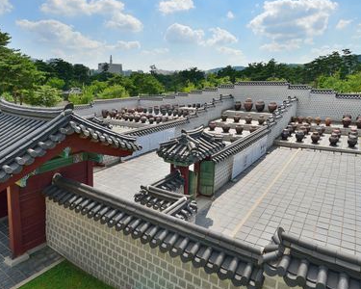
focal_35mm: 22
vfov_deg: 63.0
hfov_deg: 74.8
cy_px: 133
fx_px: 235
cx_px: 199
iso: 160
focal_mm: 14
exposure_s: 1/400
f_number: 10
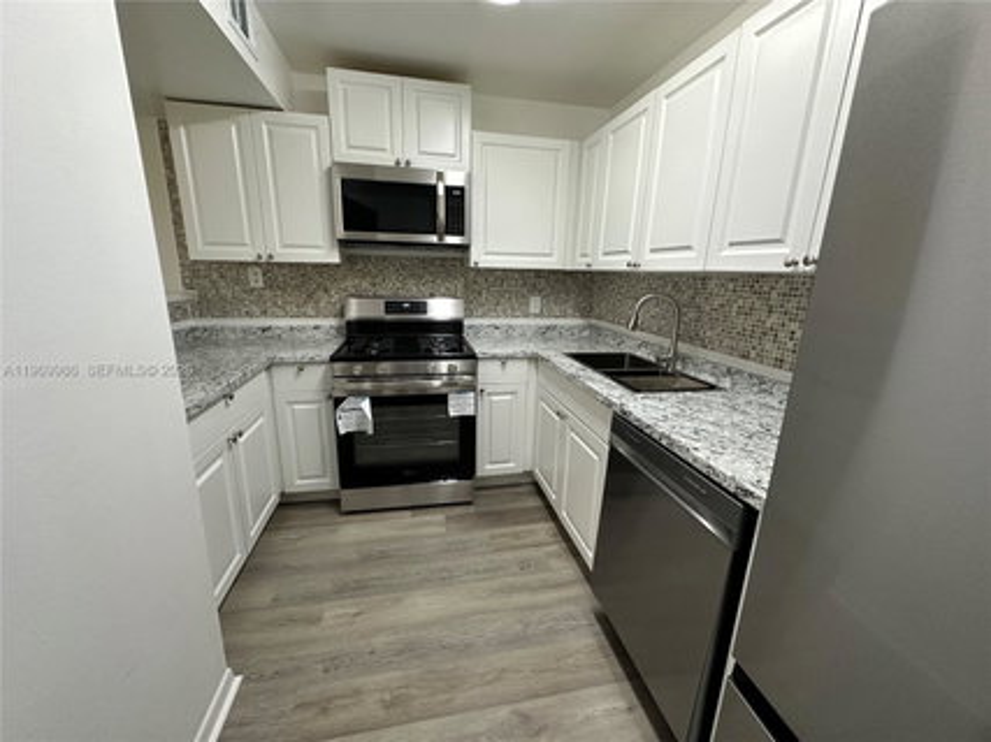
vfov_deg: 85.6
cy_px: 371
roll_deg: -1.2
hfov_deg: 102.1
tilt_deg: -14.5
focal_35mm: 14
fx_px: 401
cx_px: 496
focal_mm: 2.22
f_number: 2.2
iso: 250
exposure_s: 1/120
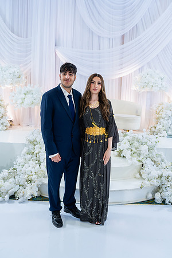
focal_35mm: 28
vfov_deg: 65.5
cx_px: 86
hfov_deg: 46.4
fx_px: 201
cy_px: 129
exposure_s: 1/160
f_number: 3.2
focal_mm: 28
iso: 640
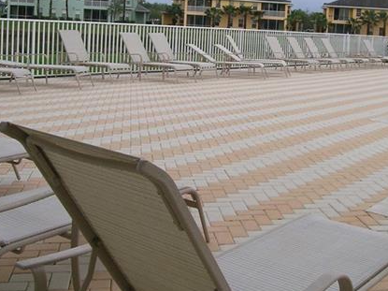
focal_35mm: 54
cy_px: 74
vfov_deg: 26.7
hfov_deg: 35.3
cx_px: 248
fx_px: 605
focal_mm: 5.8
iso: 50
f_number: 5
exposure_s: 1/174
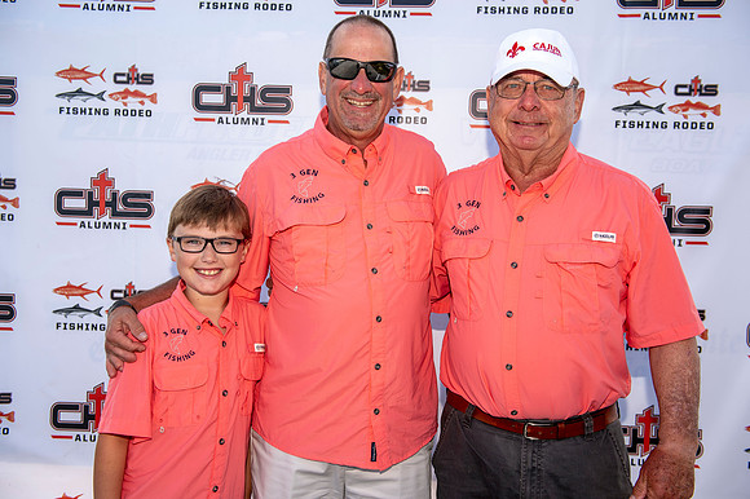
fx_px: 791
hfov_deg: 50.7
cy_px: 250
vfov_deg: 35.0
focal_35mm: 38
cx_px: 375
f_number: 5
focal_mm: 38
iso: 50
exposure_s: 1/160
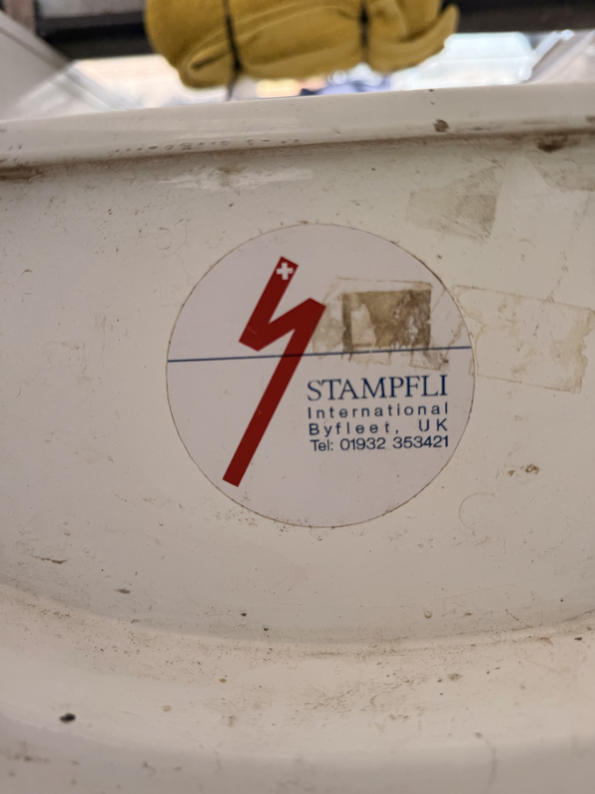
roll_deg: +2.1
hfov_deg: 56.8
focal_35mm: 24
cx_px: 298
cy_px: 397
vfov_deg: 71.6
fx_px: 550
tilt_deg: +15.8
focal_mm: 6.76
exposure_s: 1/715
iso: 100
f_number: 1.78
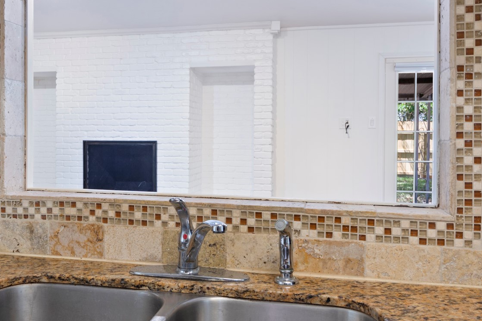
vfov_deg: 35.9
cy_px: 143
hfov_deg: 51.6
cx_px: 193
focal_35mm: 37
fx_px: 495
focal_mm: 19
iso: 125
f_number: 6.3
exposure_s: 1/2
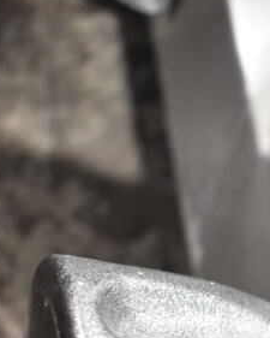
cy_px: 428
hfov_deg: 13.2
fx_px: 1143
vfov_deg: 16.0
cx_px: 310
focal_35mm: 115
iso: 1600
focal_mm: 25
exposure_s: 1/60
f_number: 4
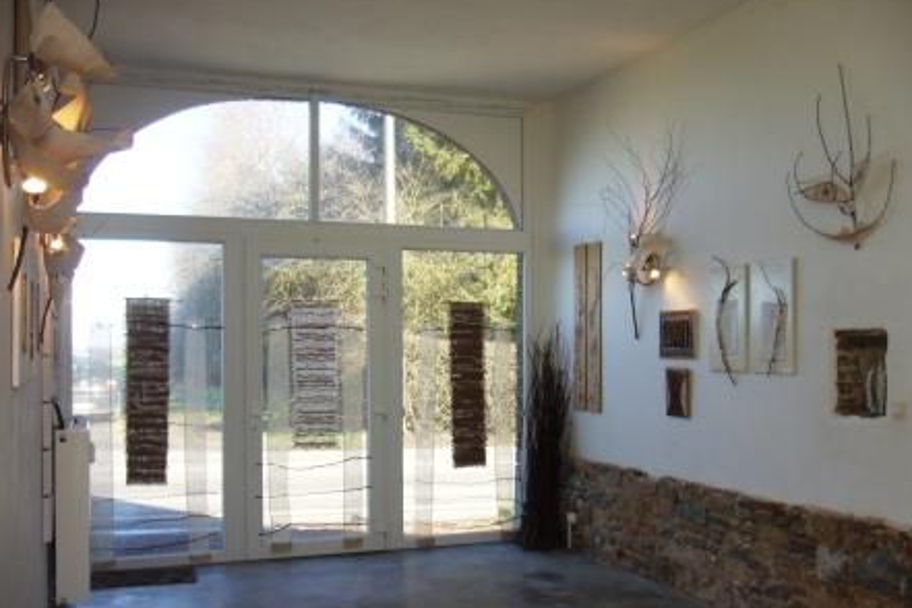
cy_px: 333
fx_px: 937
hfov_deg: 51.9
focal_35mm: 37
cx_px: 457
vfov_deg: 35.9
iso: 80
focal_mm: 5.8
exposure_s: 1/125
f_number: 2.8
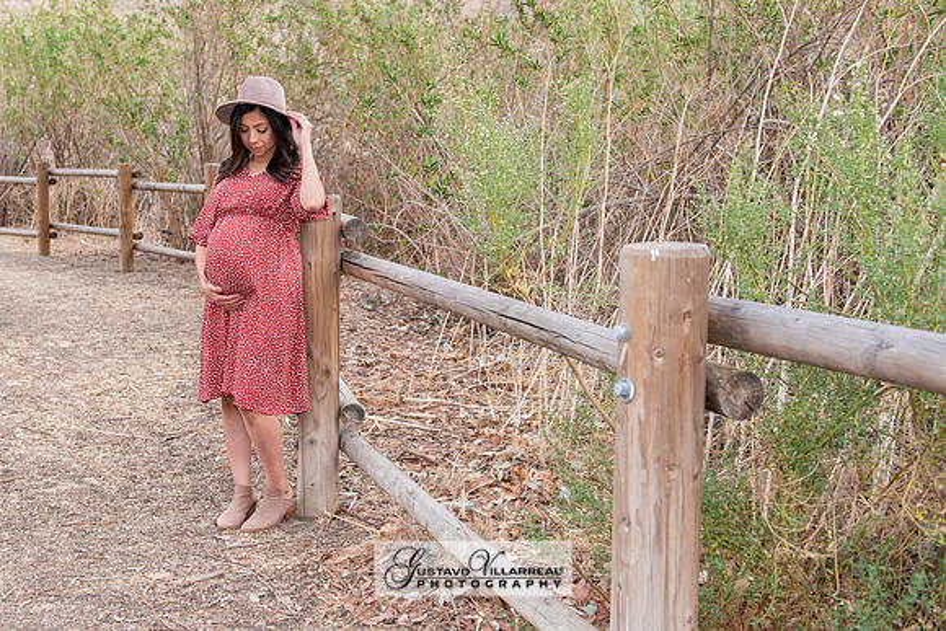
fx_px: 1202
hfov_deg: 42.5
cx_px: 336
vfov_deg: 29.4
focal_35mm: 46
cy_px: 263
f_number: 5
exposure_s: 1/125
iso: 500
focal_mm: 34
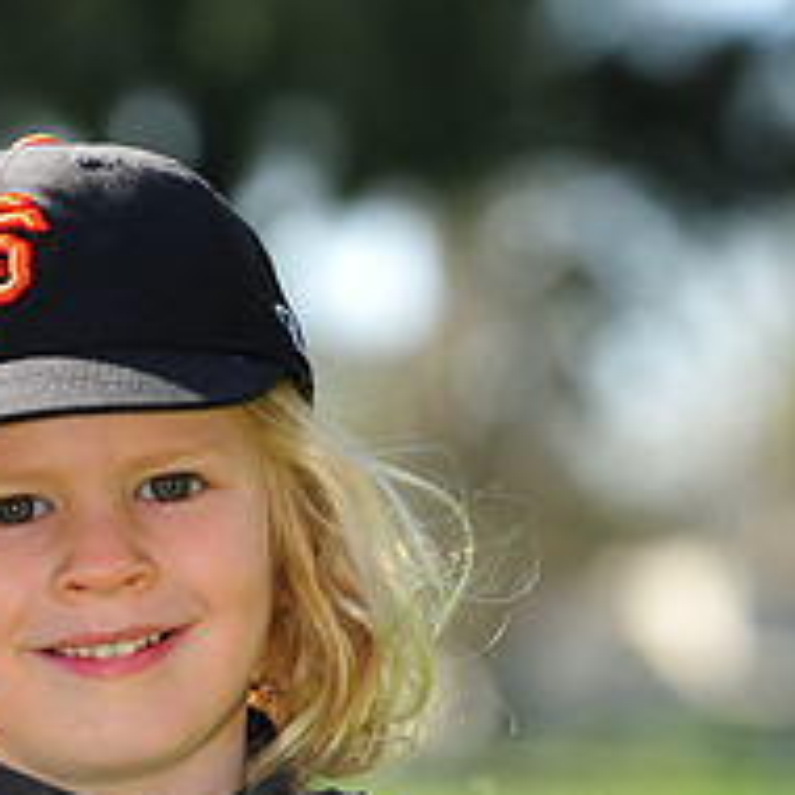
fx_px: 8081
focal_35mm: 311
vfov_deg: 5.6
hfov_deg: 5.6
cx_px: 80
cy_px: 799
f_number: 4.5
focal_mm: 120
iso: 200
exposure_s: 1/500
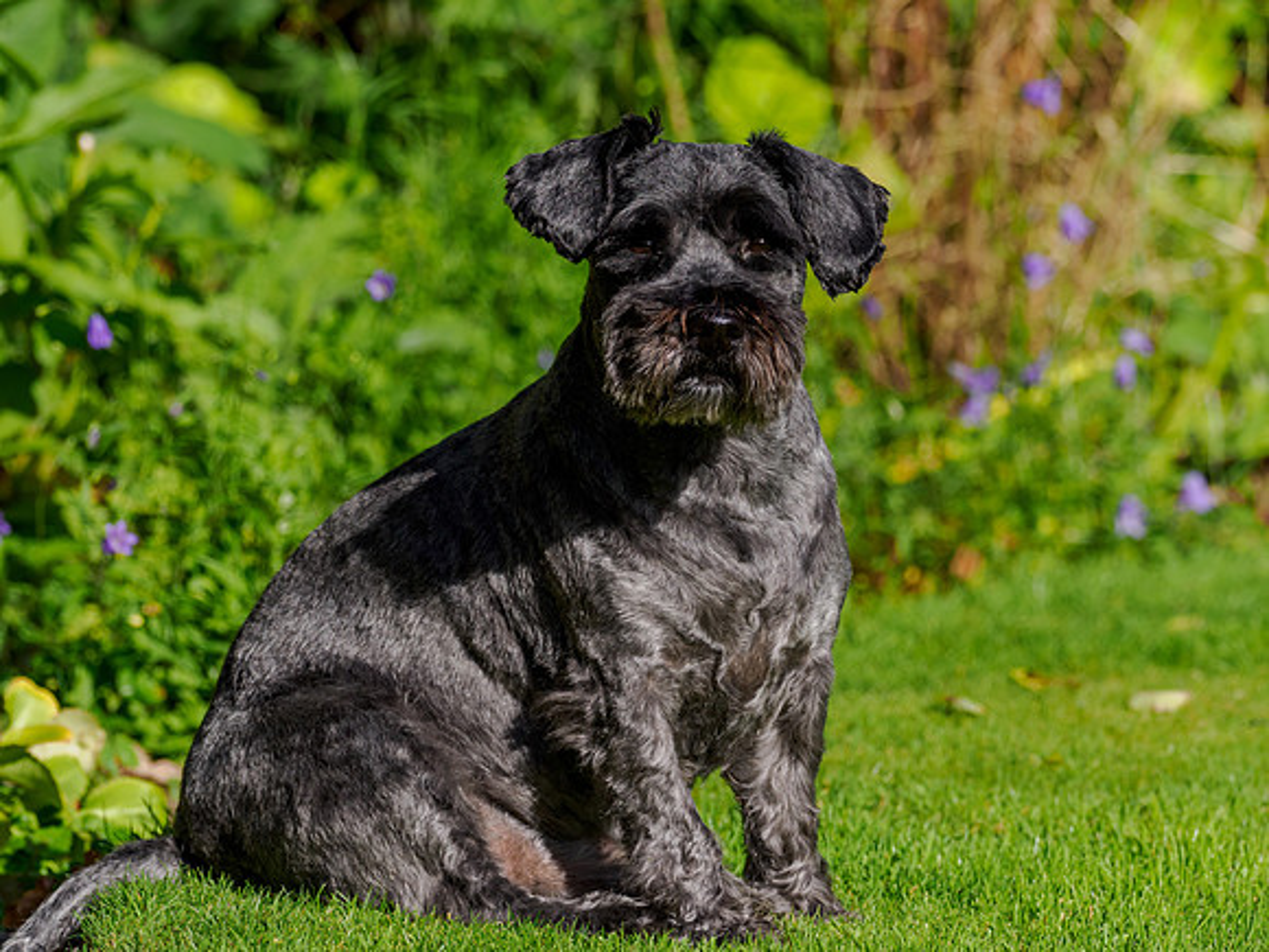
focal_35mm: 601
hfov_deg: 3.3
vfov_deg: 2.5
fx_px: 22032
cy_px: 476
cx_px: 634
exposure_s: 1/1600
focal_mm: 300
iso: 200
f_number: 5
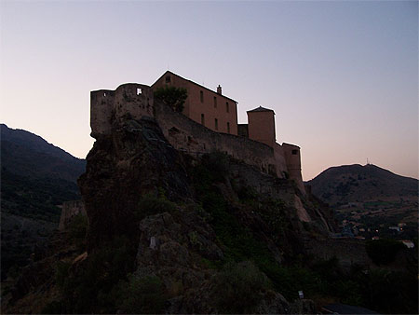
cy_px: 158
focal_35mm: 38
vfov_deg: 37.8
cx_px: 210
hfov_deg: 49.0
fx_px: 460
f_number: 2.8
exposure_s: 1/60
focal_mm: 6.3
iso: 140
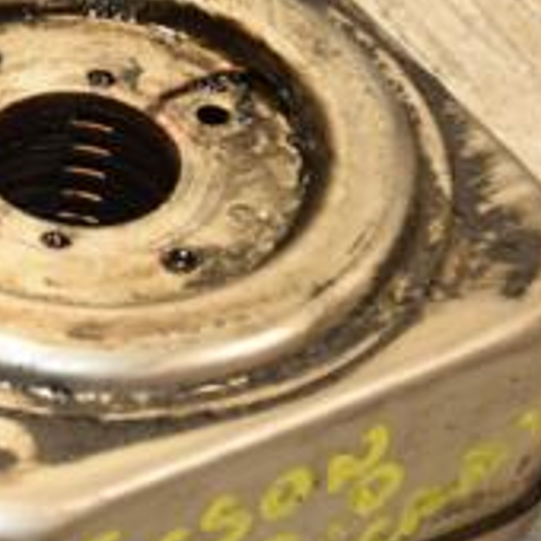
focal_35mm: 441
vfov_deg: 4.0
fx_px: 7798
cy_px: 404
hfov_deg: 4.0
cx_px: -245
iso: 800
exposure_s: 1/125
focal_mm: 98
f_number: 5.6
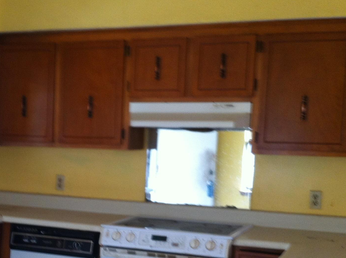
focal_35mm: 65
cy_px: 190
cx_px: 101
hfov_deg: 29.5
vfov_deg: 22.3
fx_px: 649
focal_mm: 3.85
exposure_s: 1/17
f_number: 2.8
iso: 100
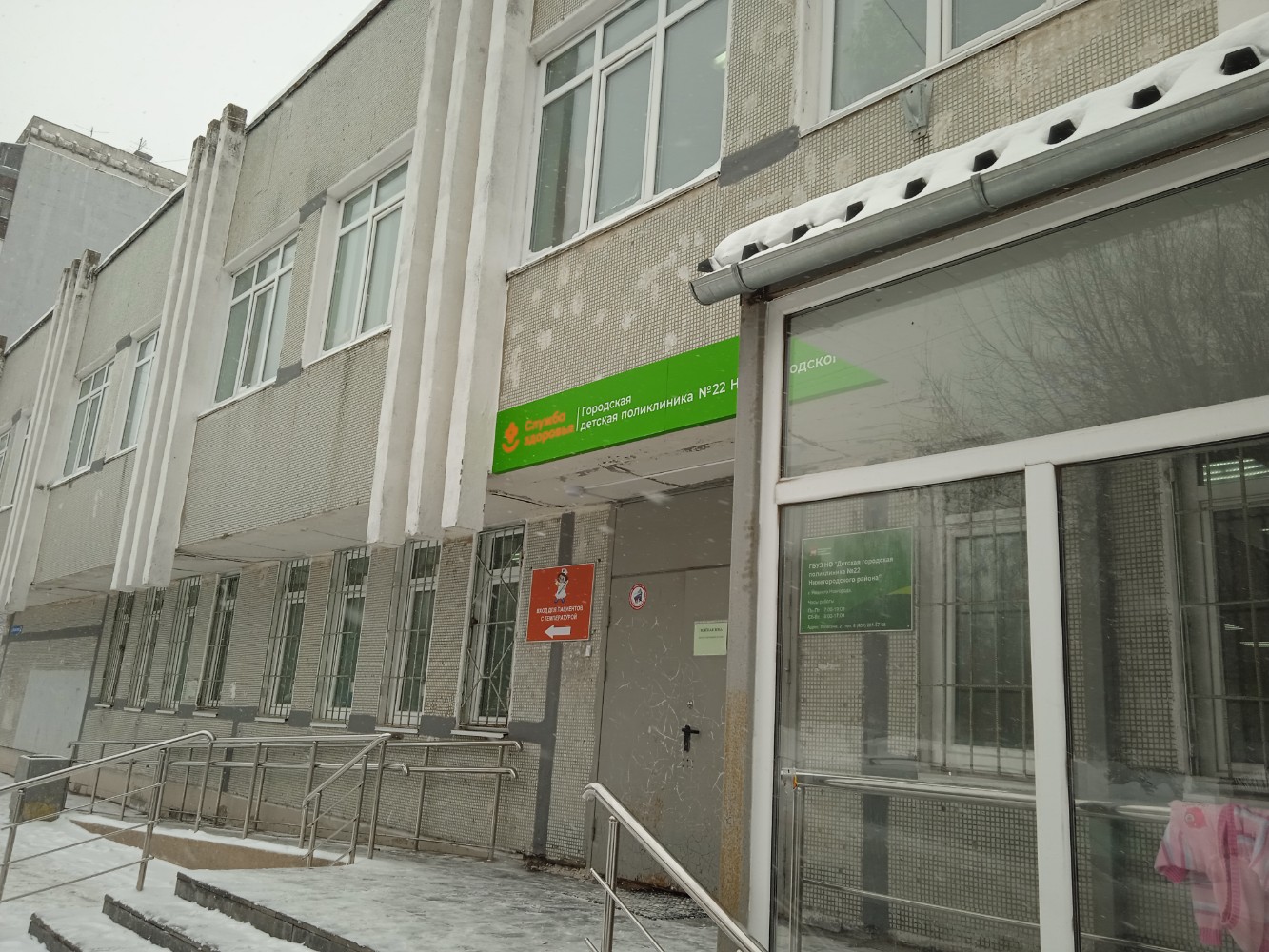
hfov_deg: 63.4
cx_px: 634
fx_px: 1027
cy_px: 476
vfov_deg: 49.8
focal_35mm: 28
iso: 112
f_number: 2.2
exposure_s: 1/323
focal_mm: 3.43
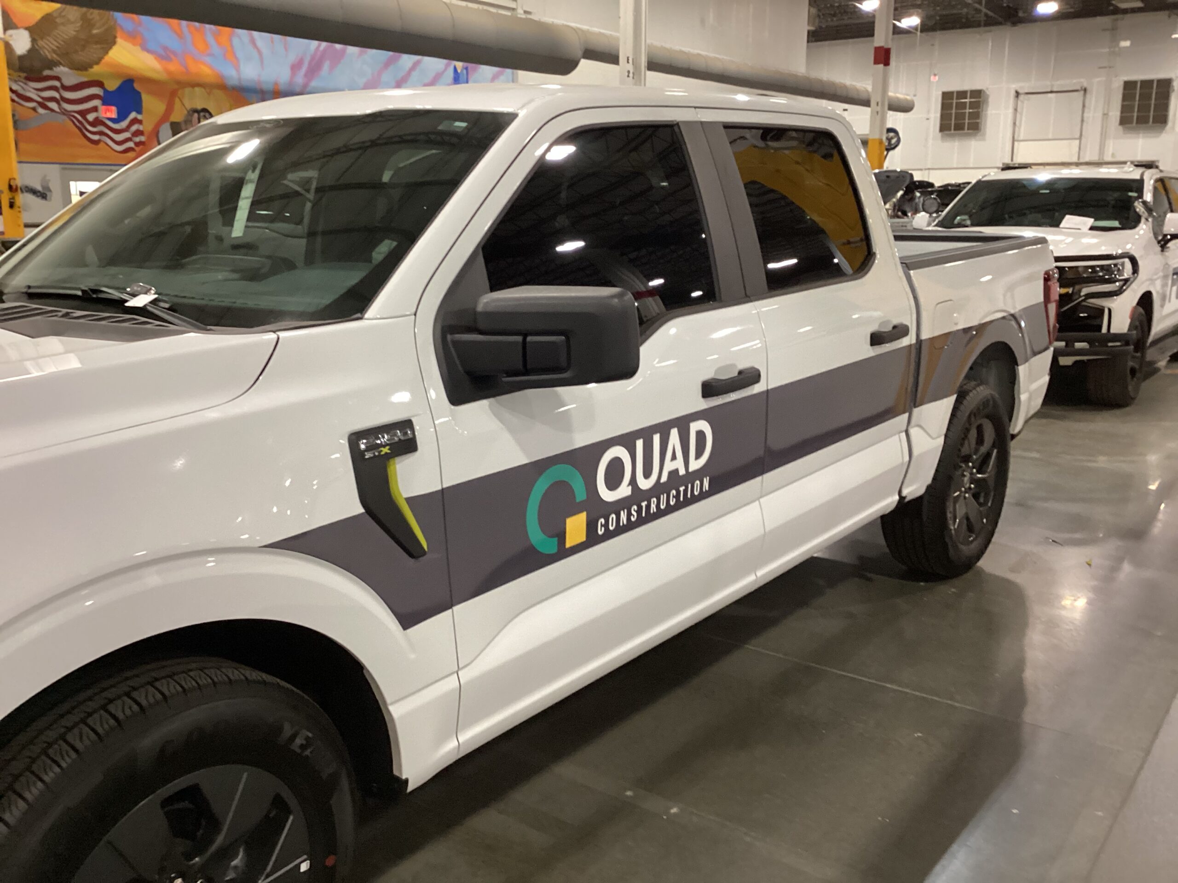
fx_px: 1055
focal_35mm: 31
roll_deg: +0.7
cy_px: 442
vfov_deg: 45.4
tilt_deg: -13.7
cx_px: 589
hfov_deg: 58.4
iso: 250
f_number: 2.4
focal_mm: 3.3
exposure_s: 1/33
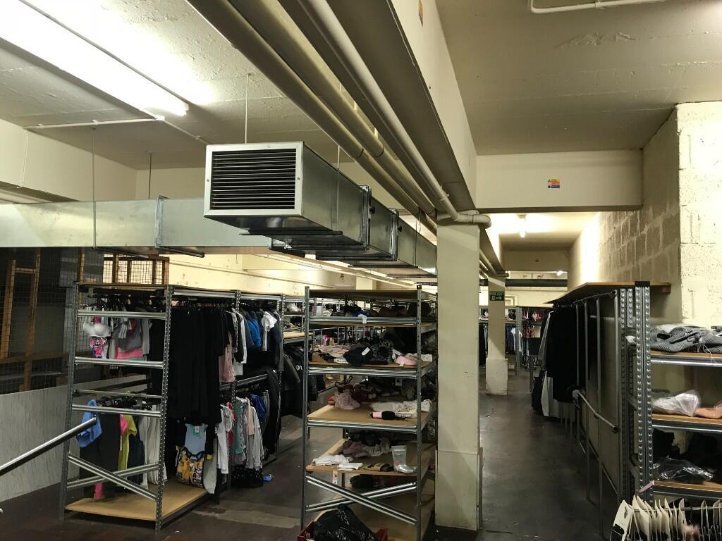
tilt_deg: +4.9
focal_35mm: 28
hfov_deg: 63.4
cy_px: 270
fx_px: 584
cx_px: 361
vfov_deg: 49.7
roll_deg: -1.9
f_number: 1.8
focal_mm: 3.99
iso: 40
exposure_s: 1/17
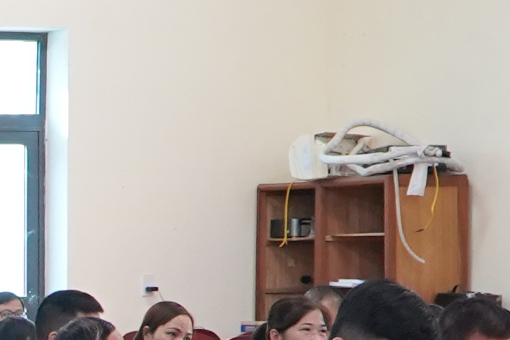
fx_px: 2266
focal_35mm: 160
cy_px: 471
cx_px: -503
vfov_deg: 8.4
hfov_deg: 11.6
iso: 2000
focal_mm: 21
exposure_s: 1/160
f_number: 4
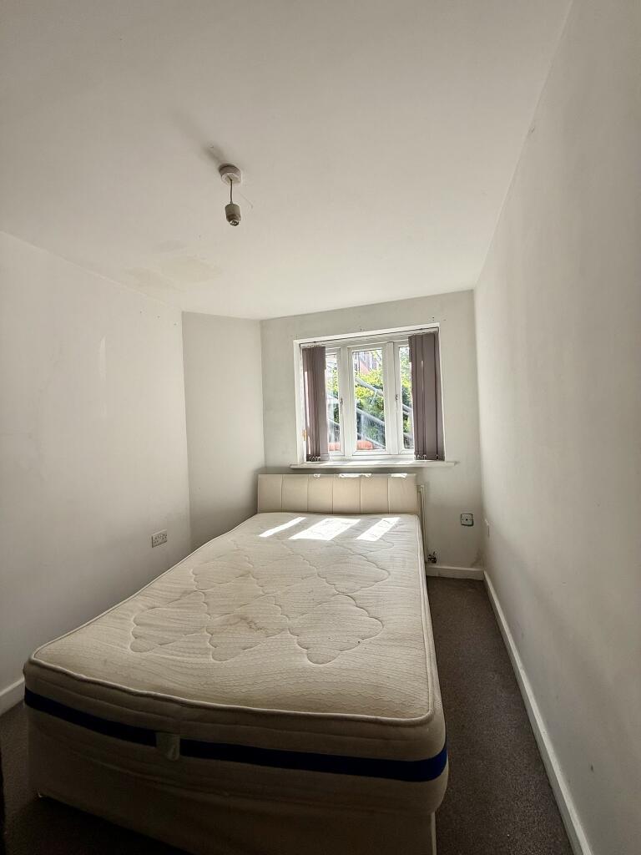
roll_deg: +1.5
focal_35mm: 14
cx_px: 320
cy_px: 428
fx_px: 346
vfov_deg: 102.1
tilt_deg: +1.2
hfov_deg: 85.7
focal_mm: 2.22
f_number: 2.2
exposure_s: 1/355
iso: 64
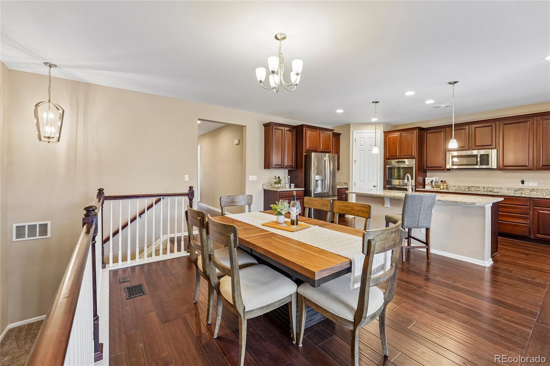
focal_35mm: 14
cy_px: 183
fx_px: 214
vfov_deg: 81.2
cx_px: 275
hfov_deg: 104.3
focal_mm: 14
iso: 400
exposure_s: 1/6
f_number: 8
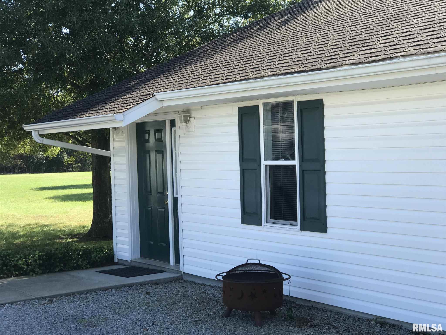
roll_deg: +1.7
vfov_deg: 25.7
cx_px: 223
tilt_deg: -0.8
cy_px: 168
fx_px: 734
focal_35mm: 57
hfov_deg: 33.8
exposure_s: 1/241
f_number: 2.8
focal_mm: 6.6
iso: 20
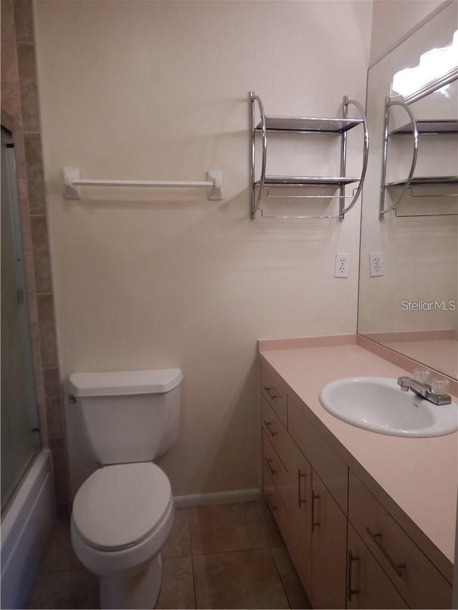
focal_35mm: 24
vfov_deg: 71.6
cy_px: 305
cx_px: 229
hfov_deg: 56.8
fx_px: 423
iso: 125
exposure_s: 1/40
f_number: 2.8
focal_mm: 4.3
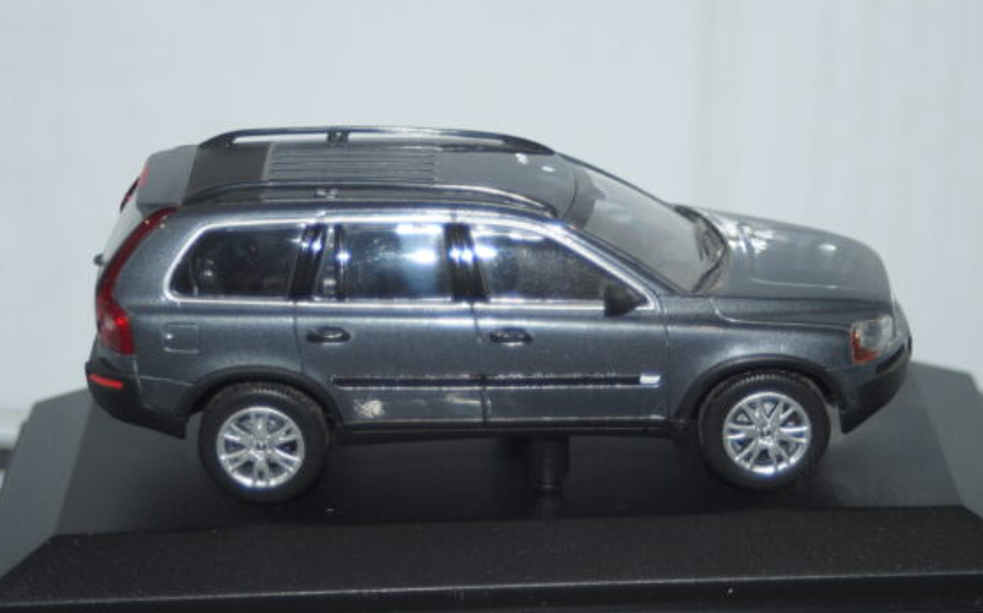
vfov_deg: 13.2
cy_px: 346
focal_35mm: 99
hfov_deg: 21.0
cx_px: 486
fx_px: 2651
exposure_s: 1/60
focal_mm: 60
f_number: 5.6
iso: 200
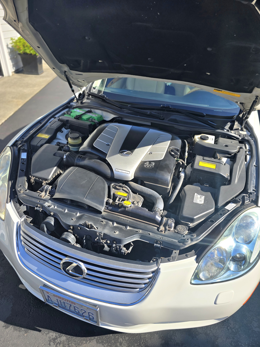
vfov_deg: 73.9
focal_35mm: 23
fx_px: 230
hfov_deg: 58.9
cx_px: 130
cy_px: 174
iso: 12
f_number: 1.7
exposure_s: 1/667
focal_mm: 6.3
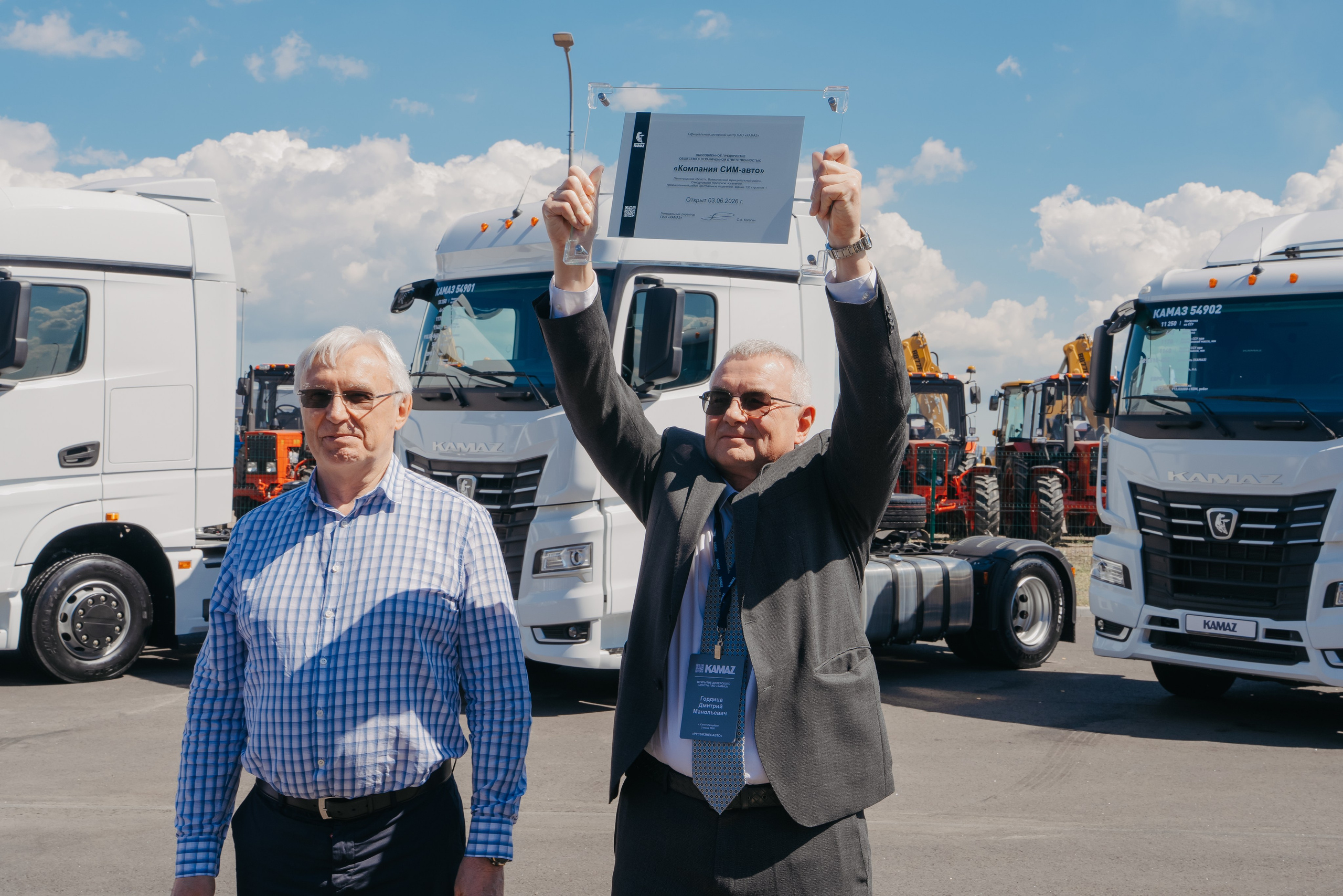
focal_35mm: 45
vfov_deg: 29.9
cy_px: 448
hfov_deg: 43.6
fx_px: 1679
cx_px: 672
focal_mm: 45
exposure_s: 1/125
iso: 160
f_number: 13
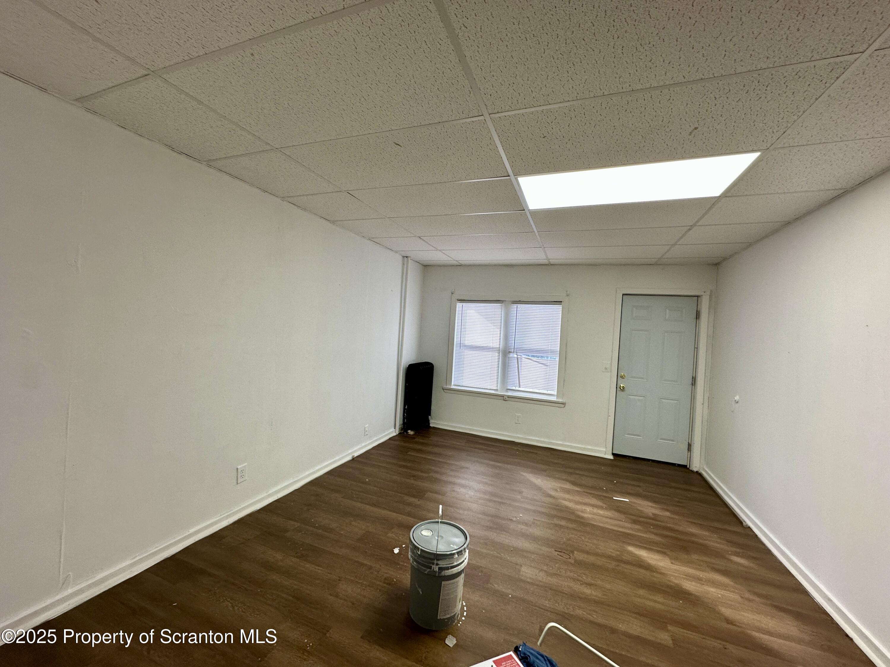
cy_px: 334
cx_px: 445
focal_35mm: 14
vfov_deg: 85.7
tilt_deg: +0.9
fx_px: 360
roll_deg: -3.2
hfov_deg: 102.1
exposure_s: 1/120
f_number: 2.2
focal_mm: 2.22
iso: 100
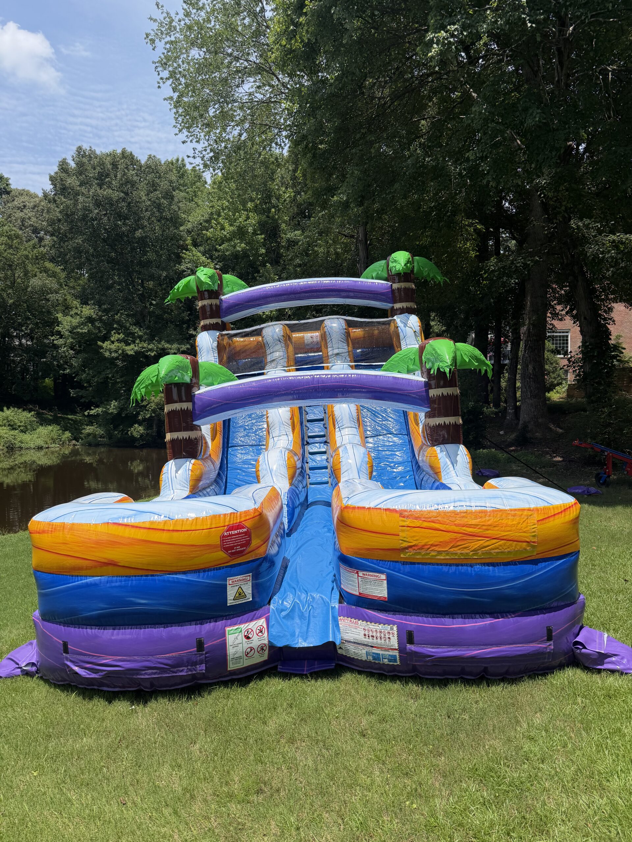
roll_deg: -0.2
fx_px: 584
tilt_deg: +1.7
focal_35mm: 24
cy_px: 421
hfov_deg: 56.8
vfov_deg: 71.6
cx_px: 316
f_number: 1.78
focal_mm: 6.76
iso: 100
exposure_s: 1/5714
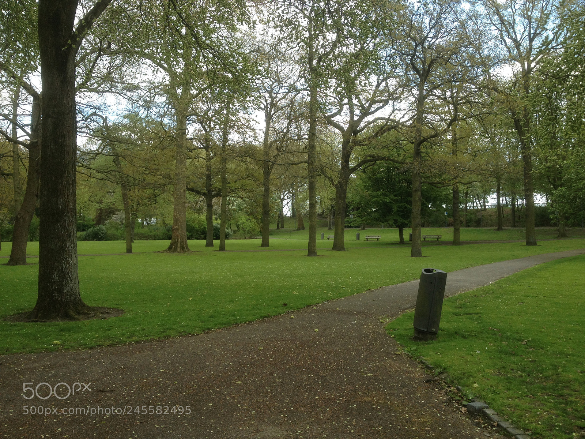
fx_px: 591
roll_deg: -0.3
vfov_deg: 40.7
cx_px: 292
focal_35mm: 35
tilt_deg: +1.7
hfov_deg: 52.6
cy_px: 220
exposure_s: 1/361
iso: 50
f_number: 2.4
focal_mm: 4.28
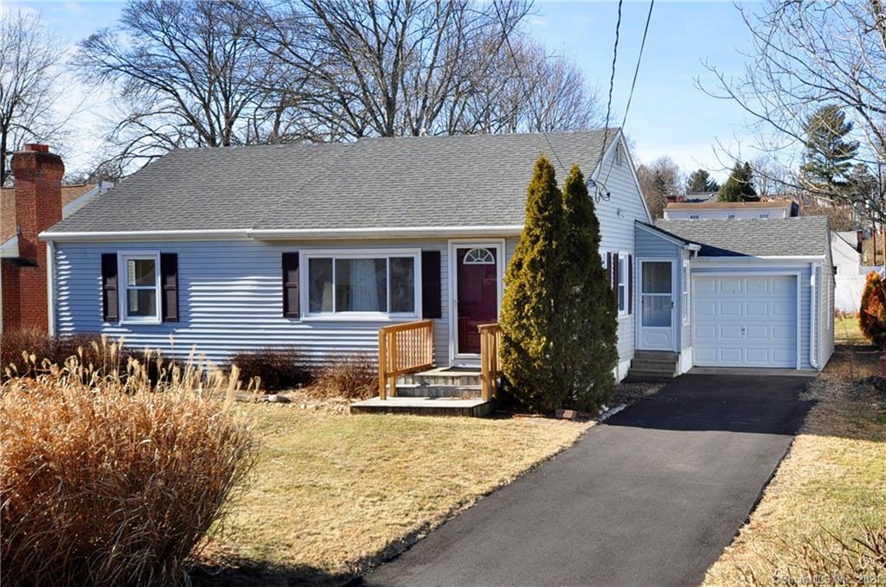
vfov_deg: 43.5
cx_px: 443
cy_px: 294
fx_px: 737
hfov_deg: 62.0
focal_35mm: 30
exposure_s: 1/200
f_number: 8
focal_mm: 20
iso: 200
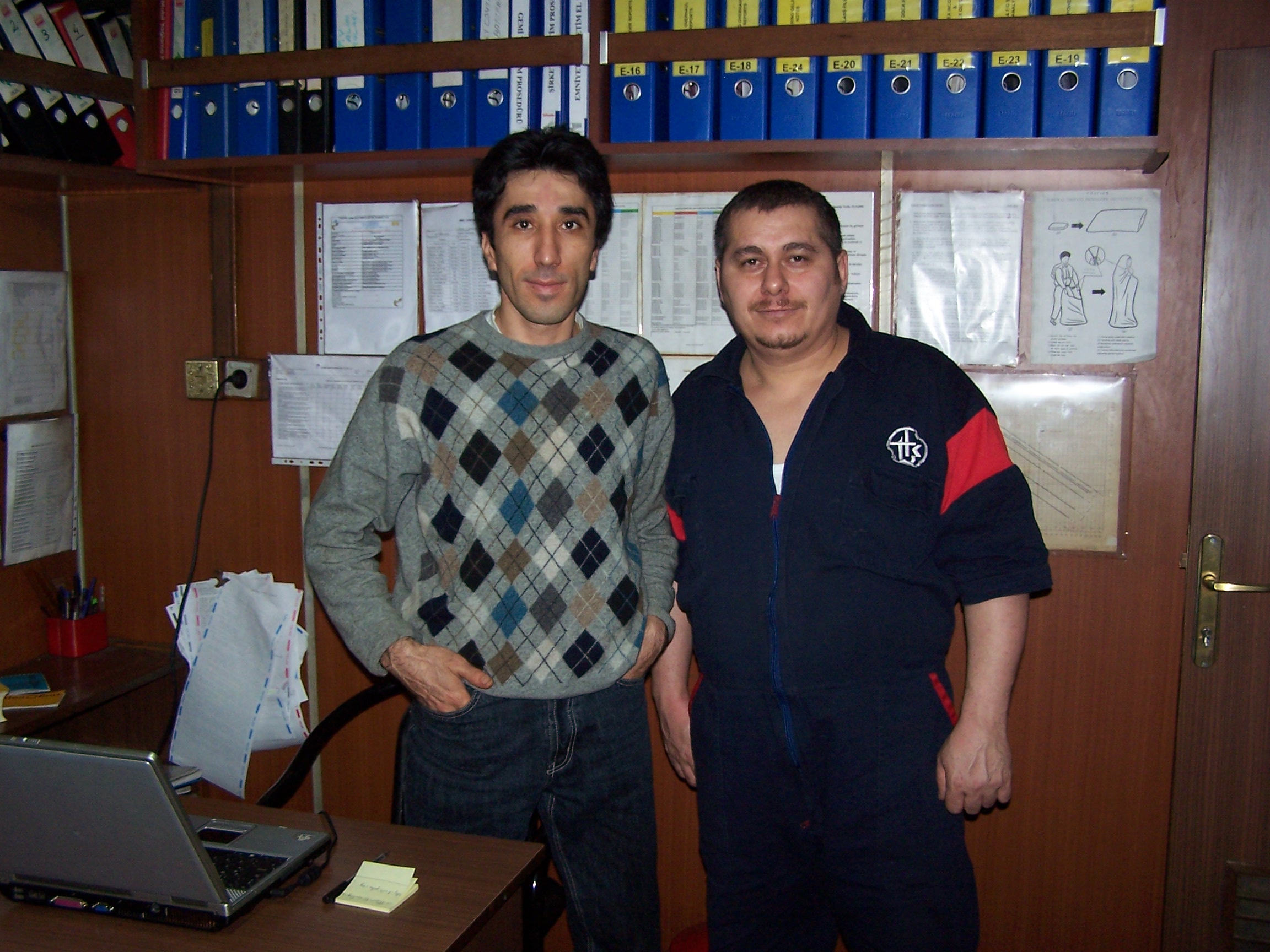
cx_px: 635
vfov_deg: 37.7
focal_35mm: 38
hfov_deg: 49.0
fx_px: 1394
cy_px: 476
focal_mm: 6.3
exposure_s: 1/60
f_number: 2.8
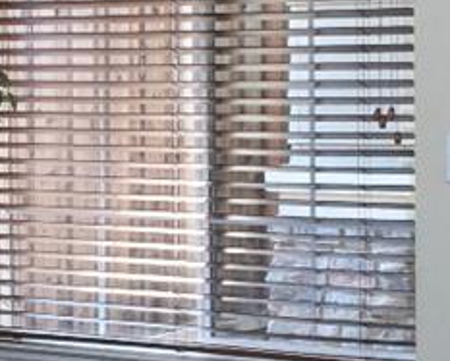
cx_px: -8
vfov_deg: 8.5
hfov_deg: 10.5
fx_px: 2427
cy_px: 266
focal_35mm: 182
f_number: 2.2
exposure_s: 1/30
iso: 50
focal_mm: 4.15
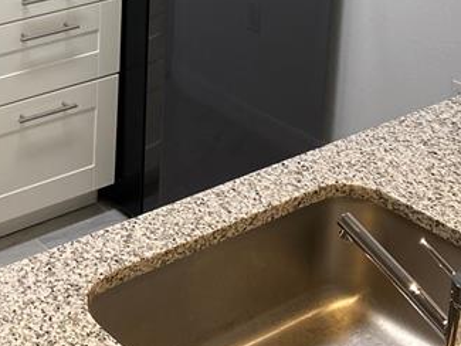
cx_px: -60
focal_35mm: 82
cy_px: -145
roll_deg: -1.3
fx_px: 1092
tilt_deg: -12.5
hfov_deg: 22.4
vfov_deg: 16.6
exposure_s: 1/120
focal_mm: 4.25
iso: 100
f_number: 1.8
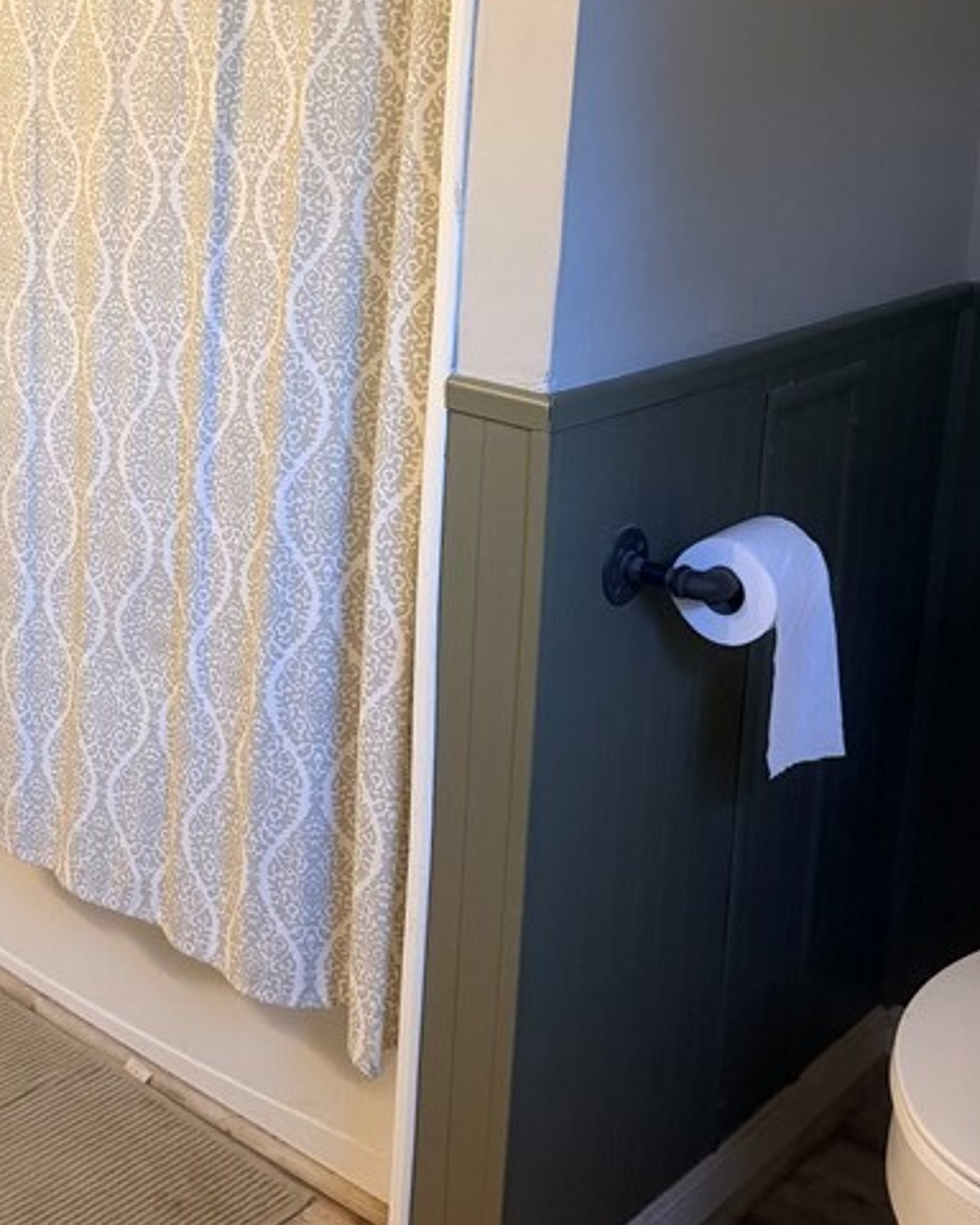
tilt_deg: -10.1
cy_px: 291
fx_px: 1813
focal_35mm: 50
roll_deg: -1.1
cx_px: 69
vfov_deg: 36.4
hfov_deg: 28.9
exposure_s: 1/60
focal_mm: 6.76
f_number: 1.78
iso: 250
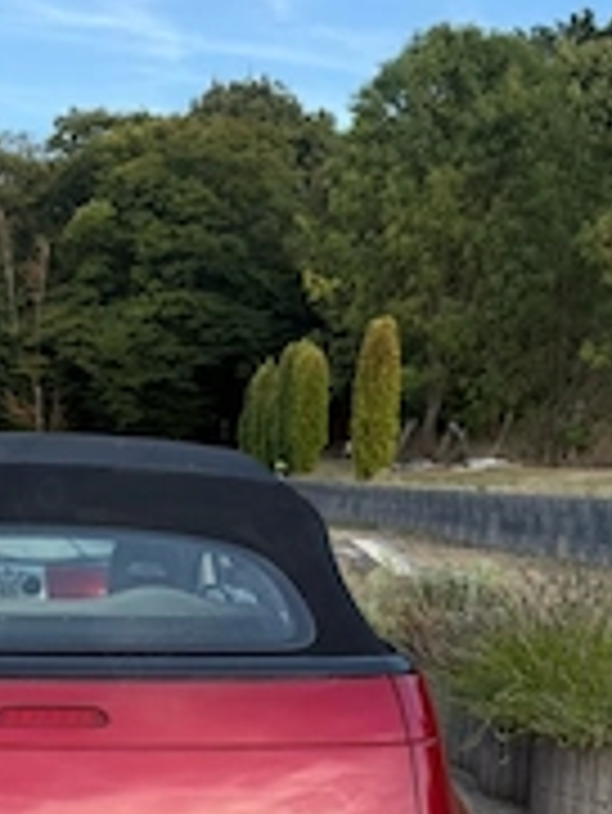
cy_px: 639
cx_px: 32
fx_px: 1248
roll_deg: -1.8
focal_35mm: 53
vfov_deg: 35.1
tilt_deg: -7.8
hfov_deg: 26.4
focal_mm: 6.76
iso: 100
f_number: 1.78
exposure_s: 1/840
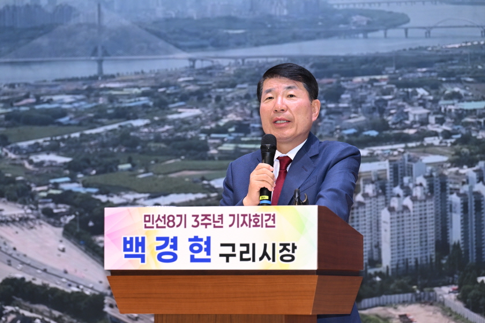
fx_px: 2694
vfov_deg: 6.9
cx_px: 242
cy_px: 162
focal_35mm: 200
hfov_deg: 10.3
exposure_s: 1/125
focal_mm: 200
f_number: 5
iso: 800
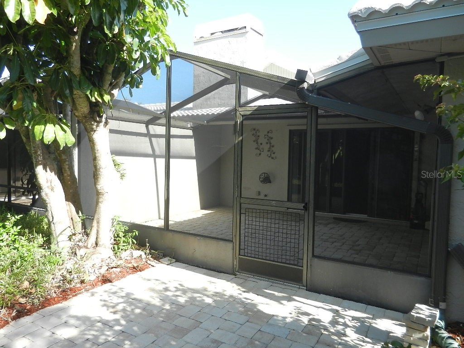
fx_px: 335
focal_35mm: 25
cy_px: 174
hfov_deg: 69.4
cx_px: 232
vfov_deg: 54.9
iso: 160
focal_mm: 4.5
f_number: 3.5
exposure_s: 1/320
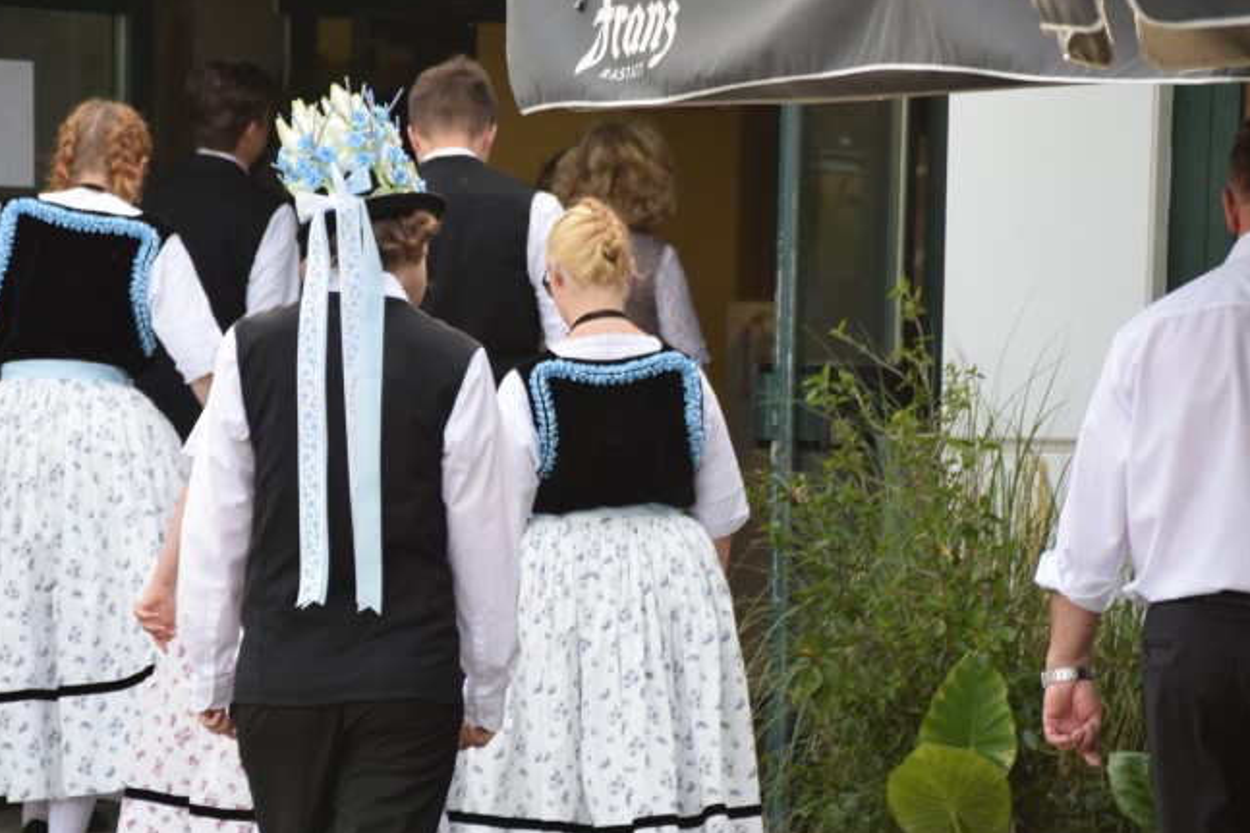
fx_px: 9984
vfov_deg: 4.8
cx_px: 483
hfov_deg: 7.2
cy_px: 507
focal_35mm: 288
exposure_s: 1/250
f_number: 6
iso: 640
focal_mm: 155
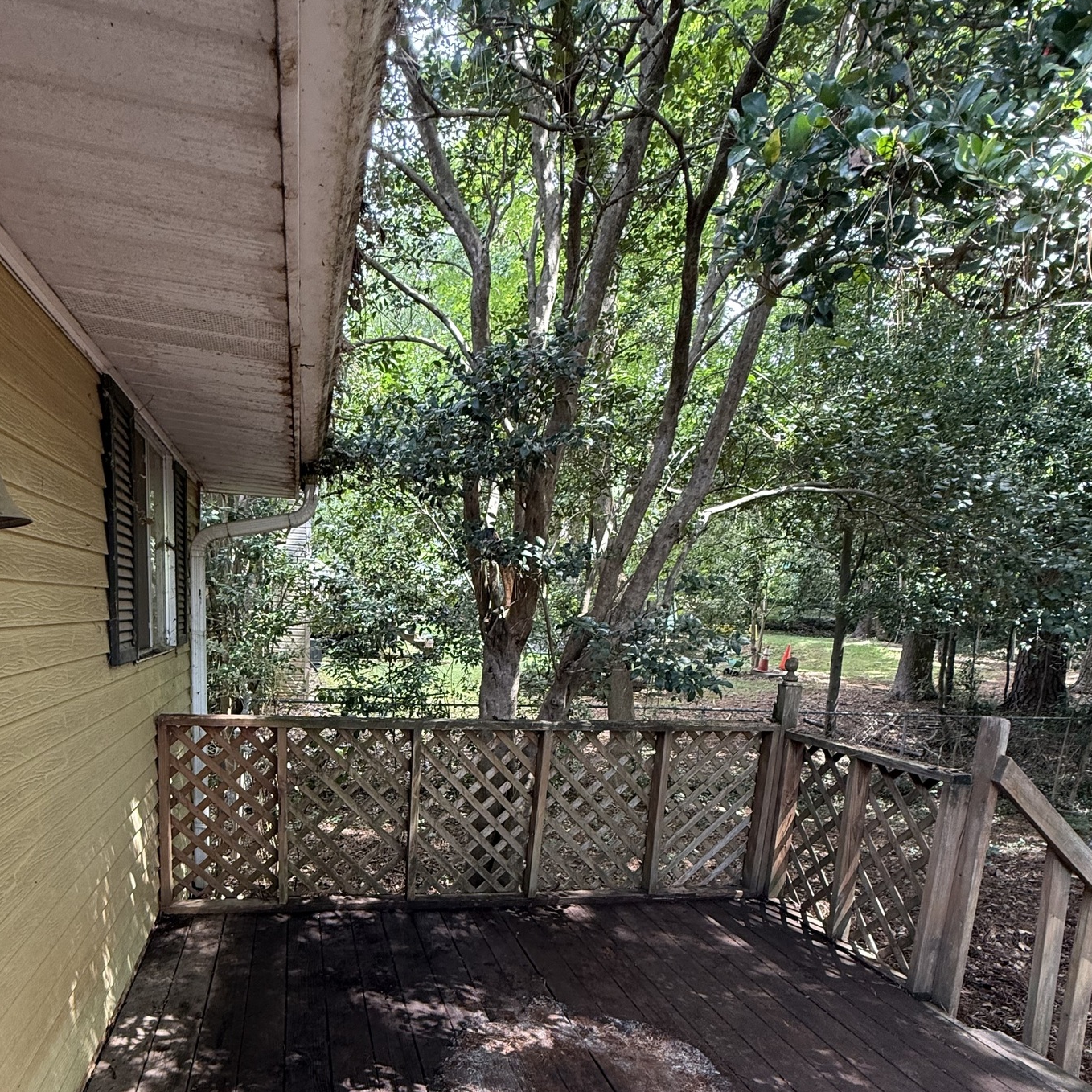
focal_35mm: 21
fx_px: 749
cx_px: 415
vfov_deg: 69.9
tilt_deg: -8.4
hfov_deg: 71.1
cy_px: 734
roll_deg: -2.2
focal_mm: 2.22
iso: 200
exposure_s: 1/99
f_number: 2.2
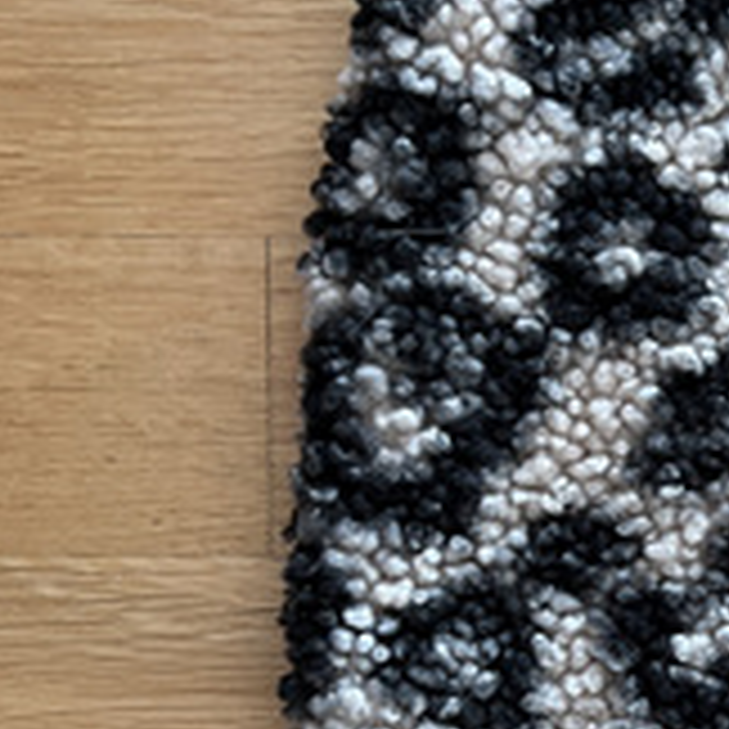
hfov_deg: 23.0
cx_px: 785
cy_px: 608
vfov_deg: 23.9
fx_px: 1692
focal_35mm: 71
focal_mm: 5.7
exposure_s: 1/45
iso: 500
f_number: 1.5
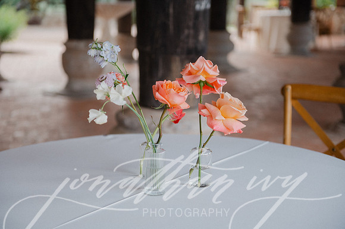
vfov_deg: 19.4
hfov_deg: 28.9
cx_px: 172
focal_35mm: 70
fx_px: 670
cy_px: 114
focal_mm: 70
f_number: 2.8
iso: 1100
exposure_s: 1/1000
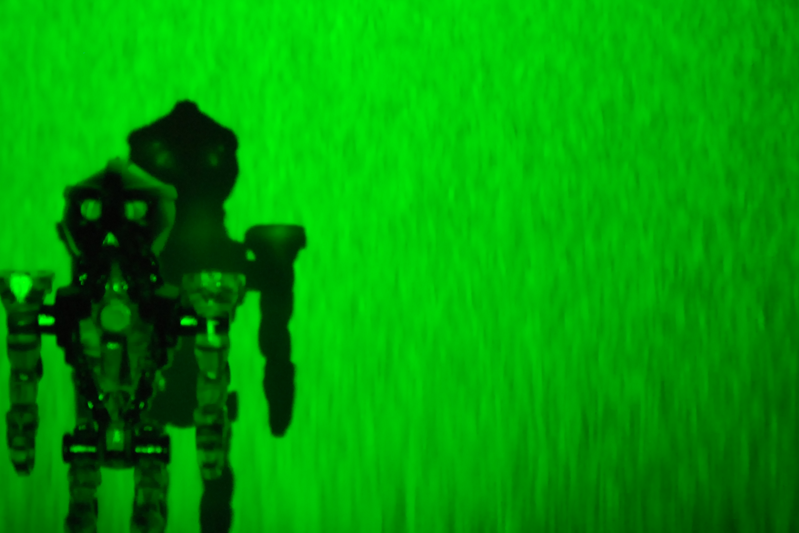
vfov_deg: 2.7
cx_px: 167
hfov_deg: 4.1
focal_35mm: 505
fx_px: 11207
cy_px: 400
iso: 1000
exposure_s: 1
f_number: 5.6
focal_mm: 200
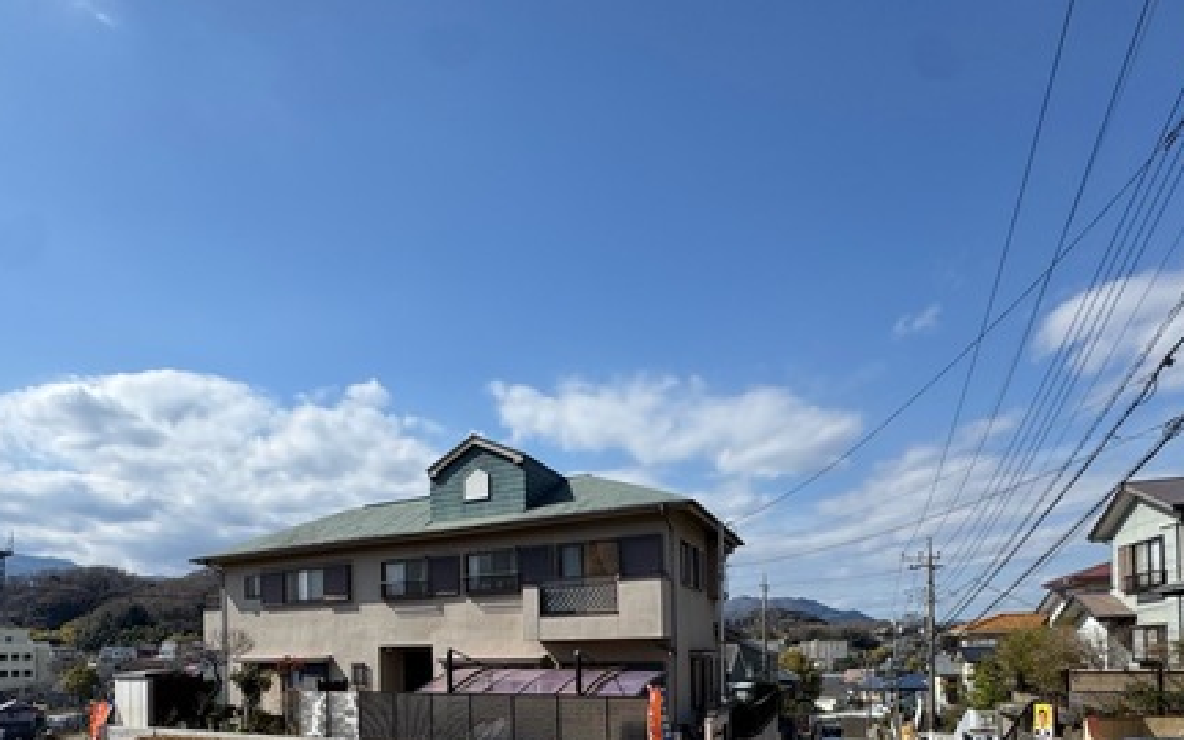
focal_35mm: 22
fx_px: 710
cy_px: 647
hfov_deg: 78.7
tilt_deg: +0.2
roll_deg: +1.0
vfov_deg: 49.8
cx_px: 469
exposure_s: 1/2770
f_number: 2.2
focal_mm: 2.22
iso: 50
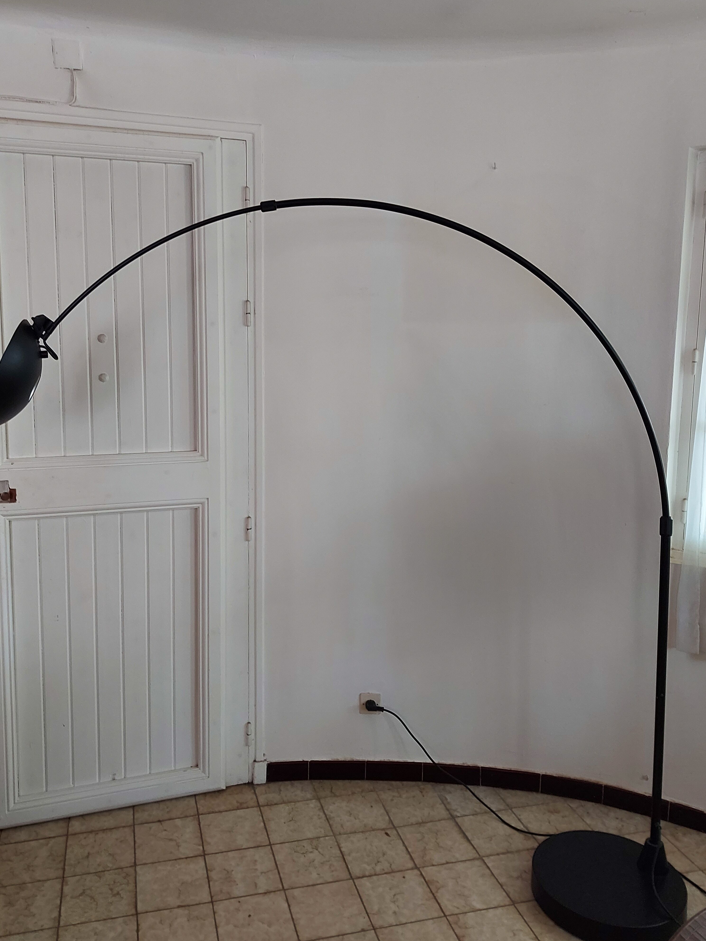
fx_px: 761
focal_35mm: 28
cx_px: 324
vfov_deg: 63.4
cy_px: 440
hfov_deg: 49.7
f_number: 1.8
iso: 200
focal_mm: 5.23
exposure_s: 1/30
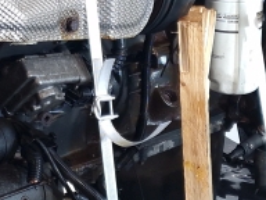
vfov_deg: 15.4
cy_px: 58
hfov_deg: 20.0
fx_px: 738
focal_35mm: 96
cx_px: 25
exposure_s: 1/50
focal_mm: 6.4
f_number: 1.8
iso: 100
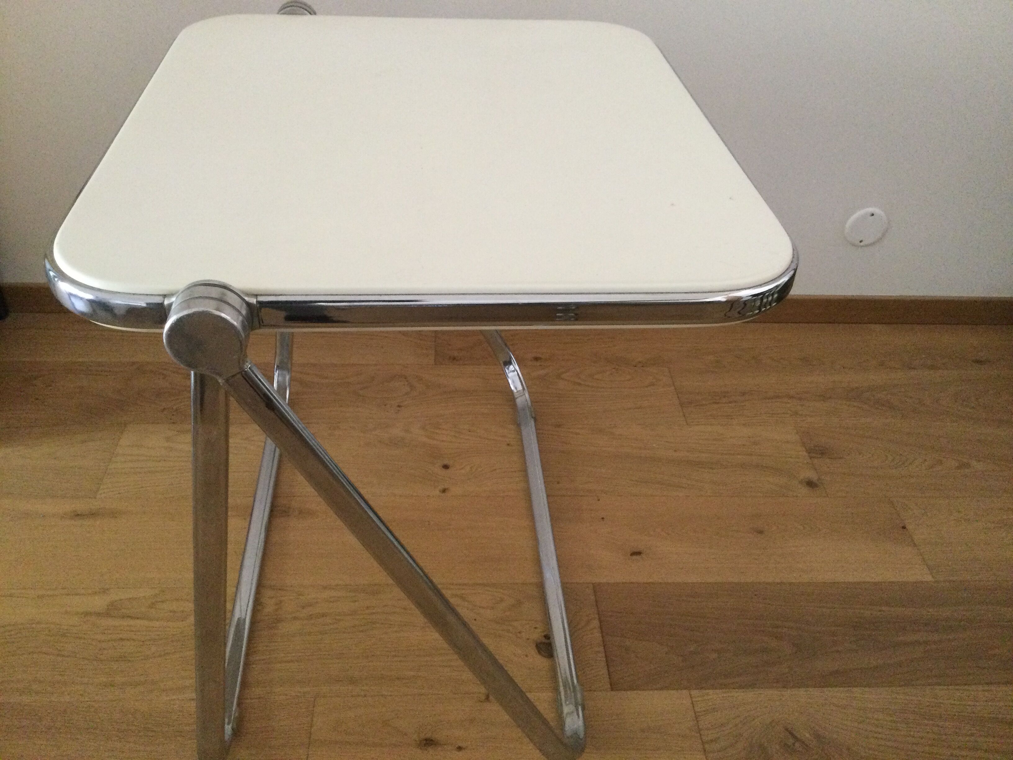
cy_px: 380
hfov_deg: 58.4
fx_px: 907
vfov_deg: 45.4
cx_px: 506
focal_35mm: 31
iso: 200
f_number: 2.4
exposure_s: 1/20
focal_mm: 3.3
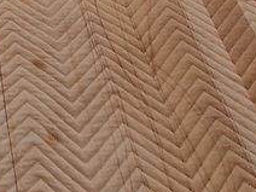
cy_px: -324
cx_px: -133
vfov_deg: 11.4
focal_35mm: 98
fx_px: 725
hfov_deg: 17.8
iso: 160
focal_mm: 2.2
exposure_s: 1/50
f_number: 2.2
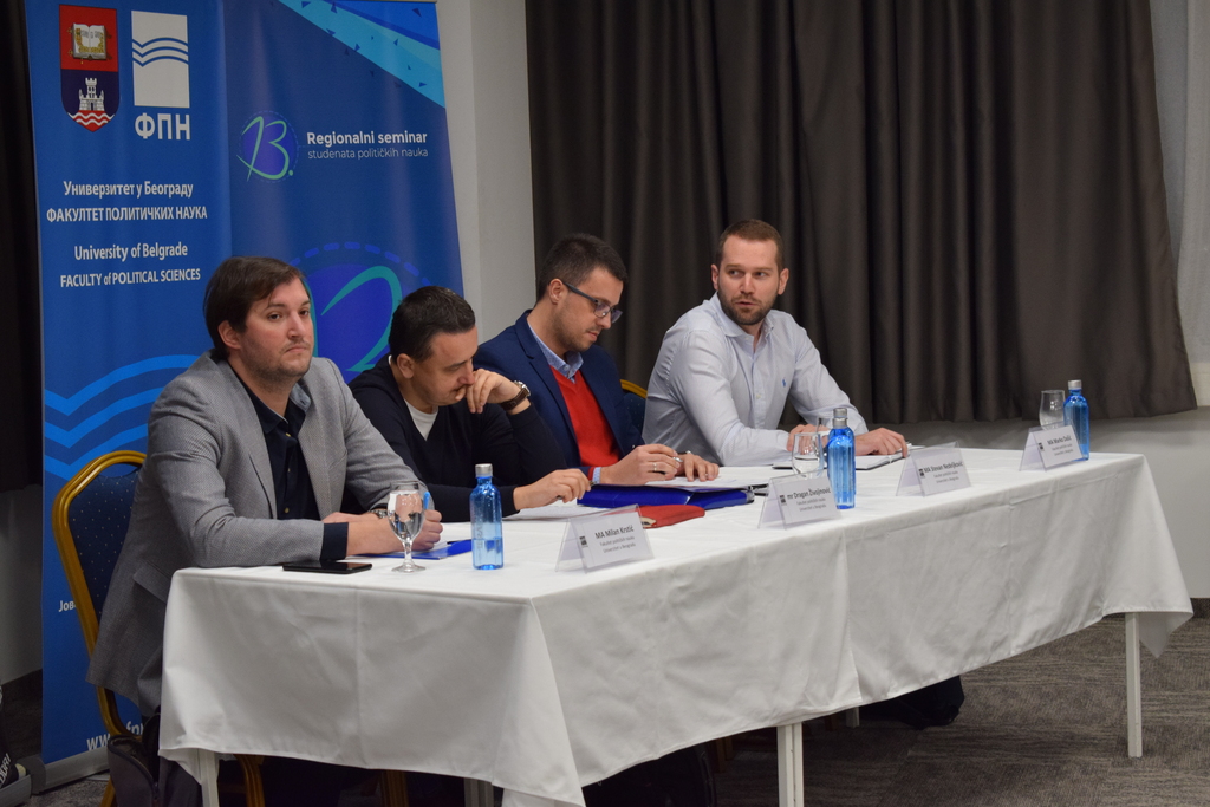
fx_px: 2773
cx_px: 605
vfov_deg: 16.6
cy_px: 404
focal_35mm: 82
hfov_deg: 24.6
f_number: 5.6
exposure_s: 1/60
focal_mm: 55
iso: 1000
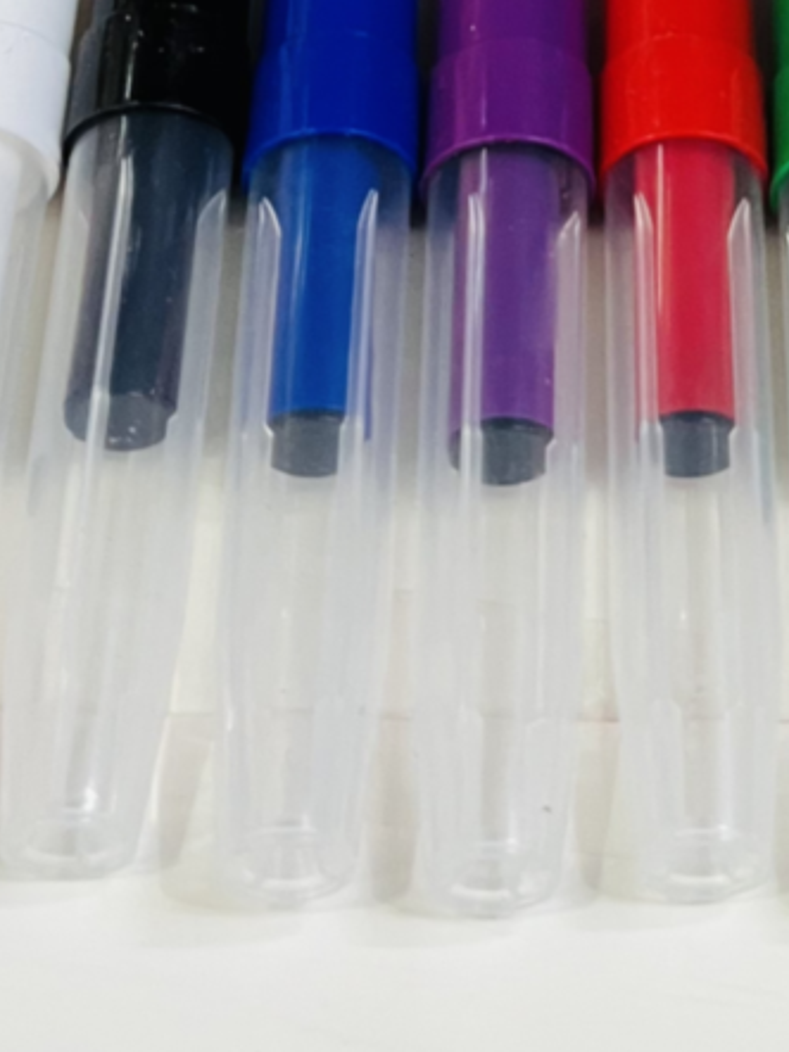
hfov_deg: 15.5
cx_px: 760
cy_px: -427
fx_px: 2858
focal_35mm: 94
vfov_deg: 18.9
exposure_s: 1/50
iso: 125
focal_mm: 5.1
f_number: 1.6
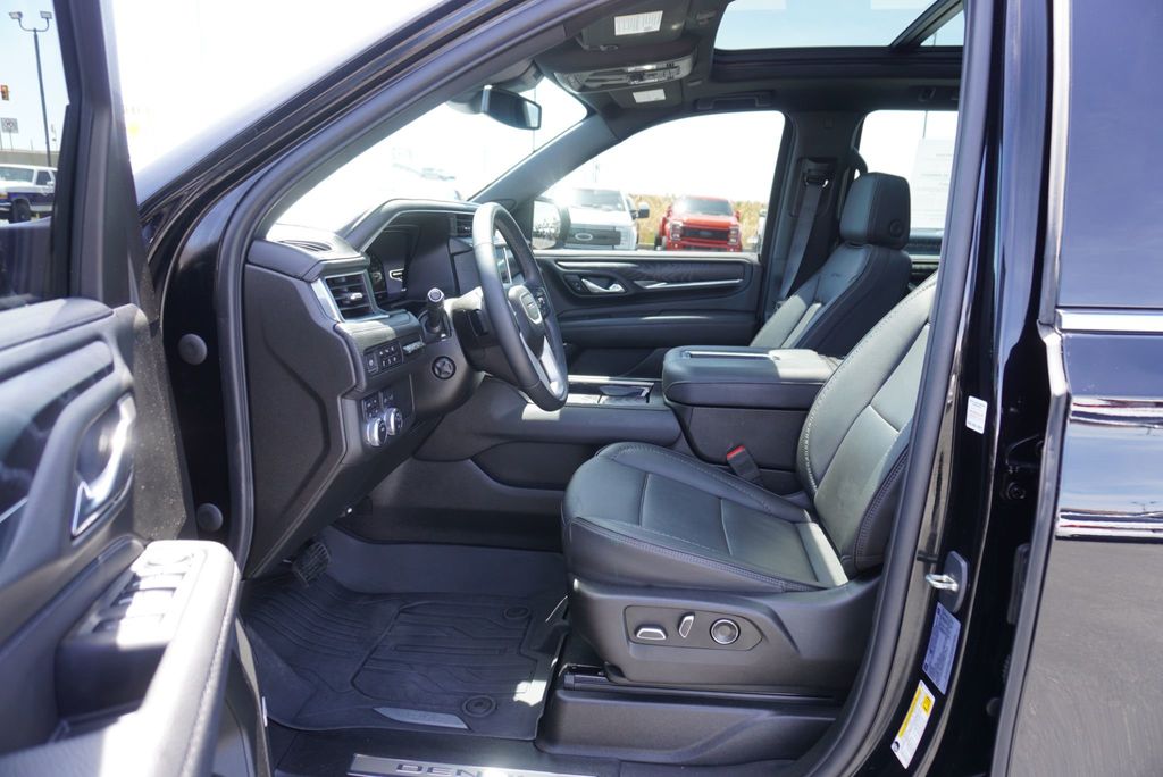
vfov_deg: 53.2
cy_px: 388
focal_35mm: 24
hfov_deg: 73.7
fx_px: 776
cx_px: 582
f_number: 4
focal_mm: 16
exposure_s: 1/60
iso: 160
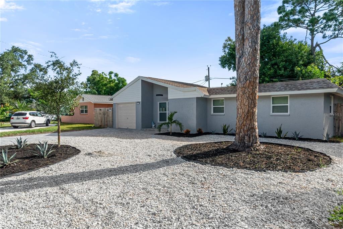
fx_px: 229
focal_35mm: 24
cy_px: 114
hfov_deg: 73.7
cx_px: 172
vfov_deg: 53.1
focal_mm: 24
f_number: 19
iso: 1250
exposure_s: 1/500
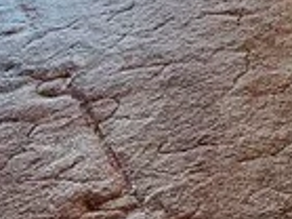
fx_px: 809
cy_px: -168
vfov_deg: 13.8
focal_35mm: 96
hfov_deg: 16.2
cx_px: 569
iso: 200
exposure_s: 1/60
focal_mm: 2.2
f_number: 2.2
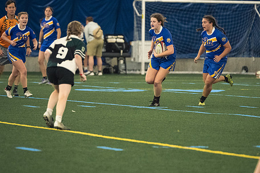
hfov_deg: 5.4
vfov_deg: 3.6
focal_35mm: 380
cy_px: 76
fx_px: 2743
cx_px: 147
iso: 9000
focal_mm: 200
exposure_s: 1/500
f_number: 2.8
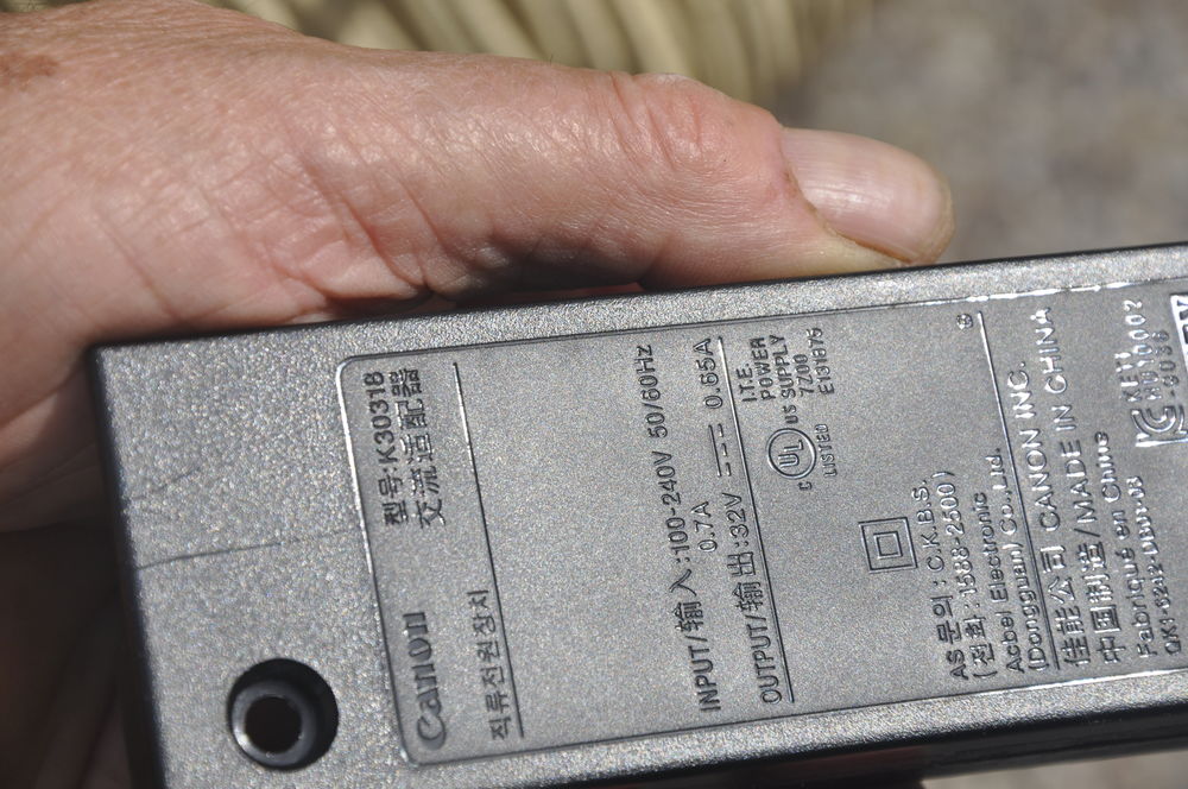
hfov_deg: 13.1
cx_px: 594
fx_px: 5191
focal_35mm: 158
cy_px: 394
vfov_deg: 8.7
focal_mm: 105
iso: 200
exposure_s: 1/400
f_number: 10
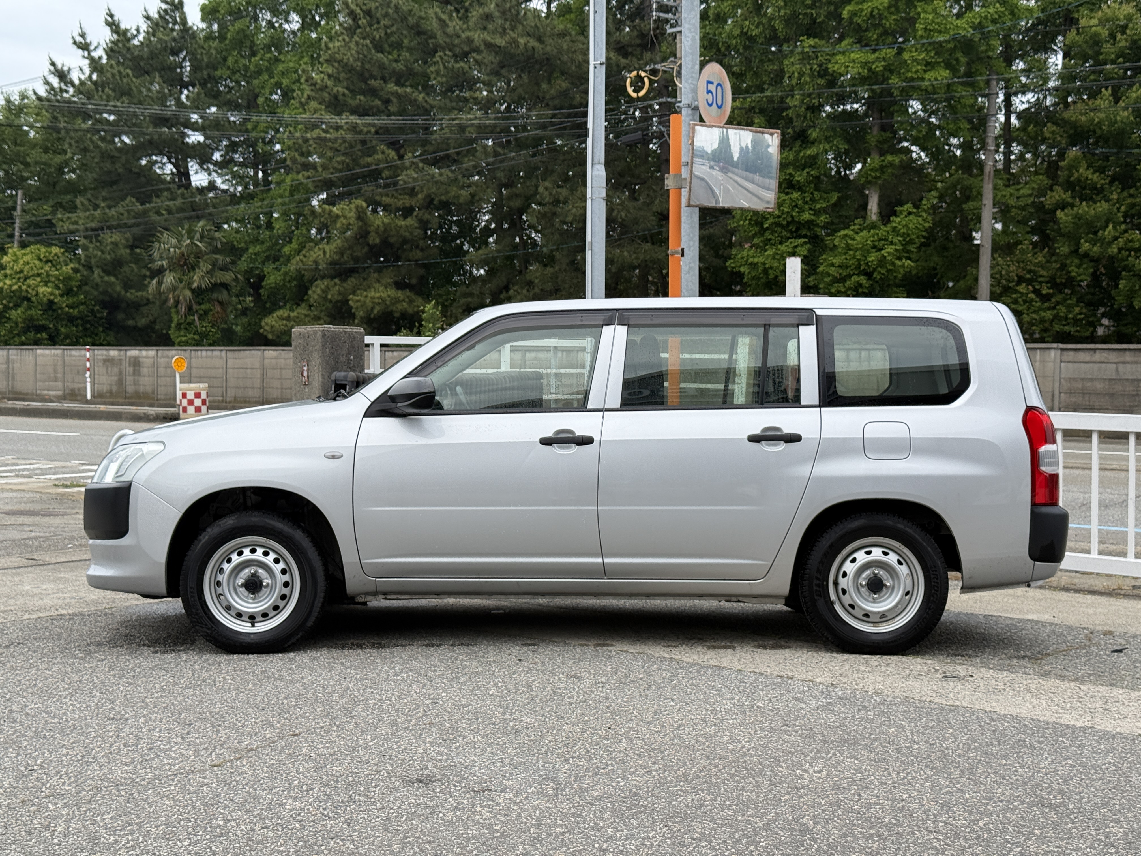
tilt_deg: -2.0
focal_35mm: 48
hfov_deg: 39.7
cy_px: 428
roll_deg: -0.2
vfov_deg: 30.3
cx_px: 570
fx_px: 1582
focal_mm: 6.76
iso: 64
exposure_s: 1/2577
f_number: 1.78
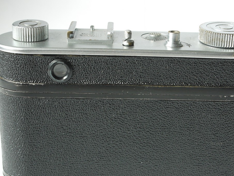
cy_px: 103
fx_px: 575
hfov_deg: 23.0
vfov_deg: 17.4
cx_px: 130
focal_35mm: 85
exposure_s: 1/6
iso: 400
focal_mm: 32
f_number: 9
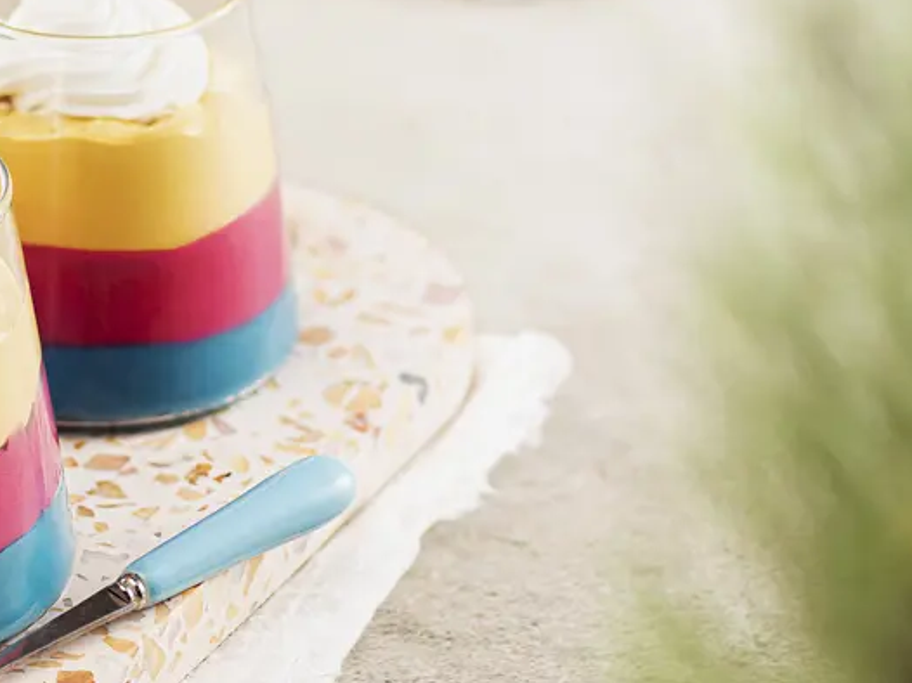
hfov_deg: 9.8
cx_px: -95
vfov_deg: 7.4
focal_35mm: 199
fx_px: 5241
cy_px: 149
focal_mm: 85
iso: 100
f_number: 3.5
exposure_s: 1/200
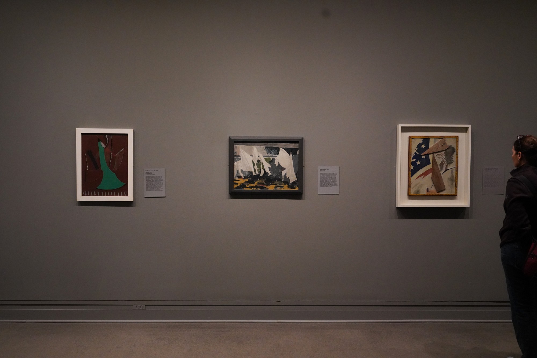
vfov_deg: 45.0
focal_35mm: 29
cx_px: 268
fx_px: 433
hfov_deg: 63.7
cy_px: 179
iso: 8000
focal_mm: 29
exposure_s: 1/100
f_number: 5
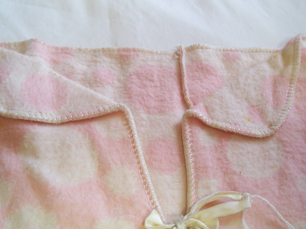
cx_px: 153
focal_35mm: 37
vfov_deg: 38.7
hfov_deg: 50.1
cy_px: 114
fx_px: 327
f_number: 2.8
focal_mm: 5.6
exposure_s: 1/30
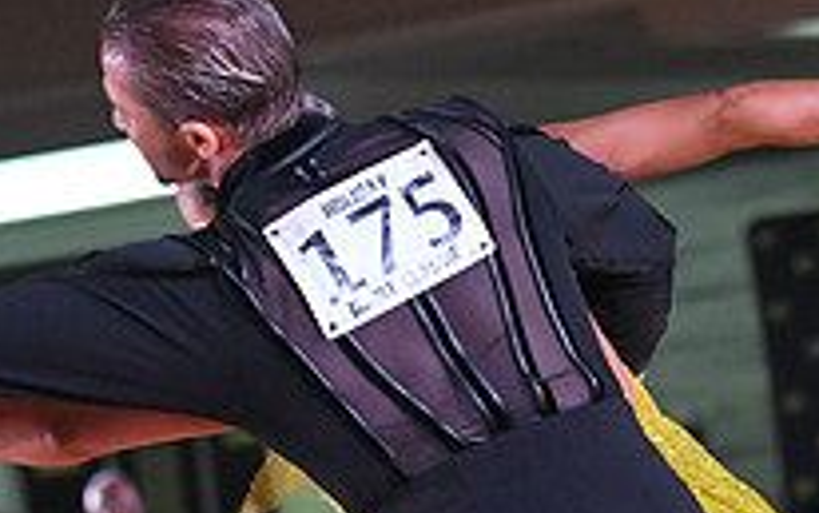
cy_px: 887
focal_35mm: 344
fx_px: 7682
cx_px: 356
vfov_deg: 3.8
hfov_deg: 6.1
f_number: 5
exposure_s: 1/400
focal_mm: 120
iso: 6400
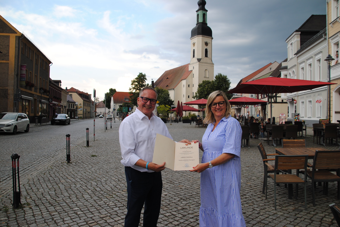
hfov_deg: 67.3
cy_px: 114
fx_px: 255
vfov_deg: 48.0
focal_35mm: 27
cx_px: 170
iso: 125
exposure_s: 1/125
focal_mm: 18
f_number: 5.6
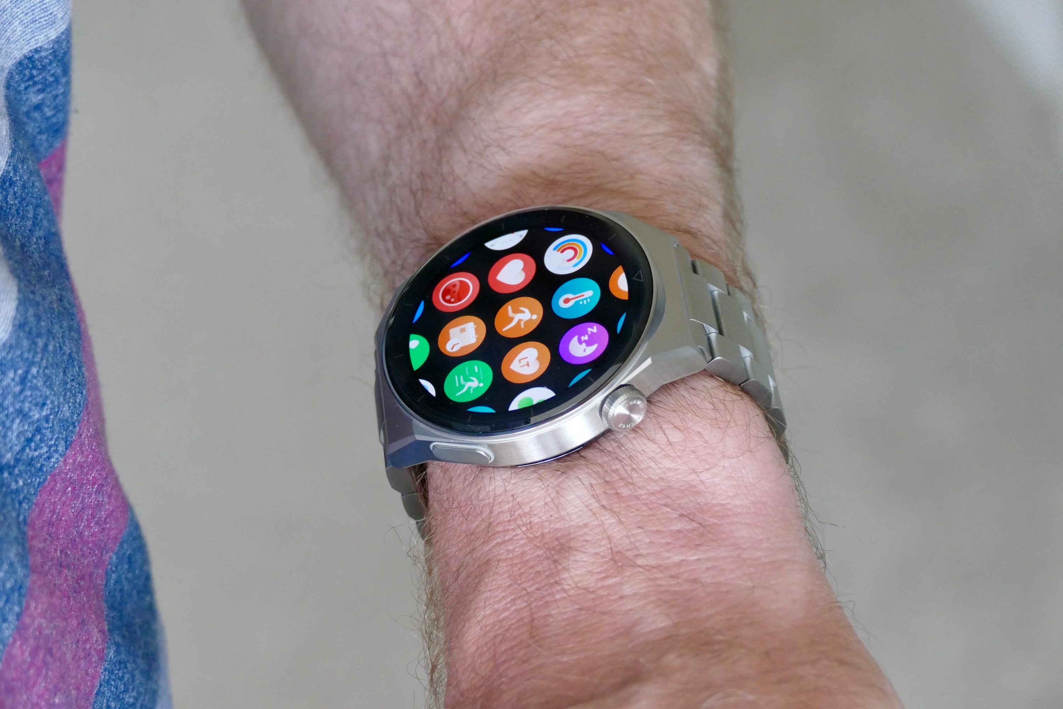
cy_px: 354
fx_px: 3307
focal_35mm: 112
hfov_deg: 18.3
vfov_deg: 12.2
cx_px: 532
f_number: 4.5
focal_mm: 40.84
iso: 1600
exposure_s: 1/50
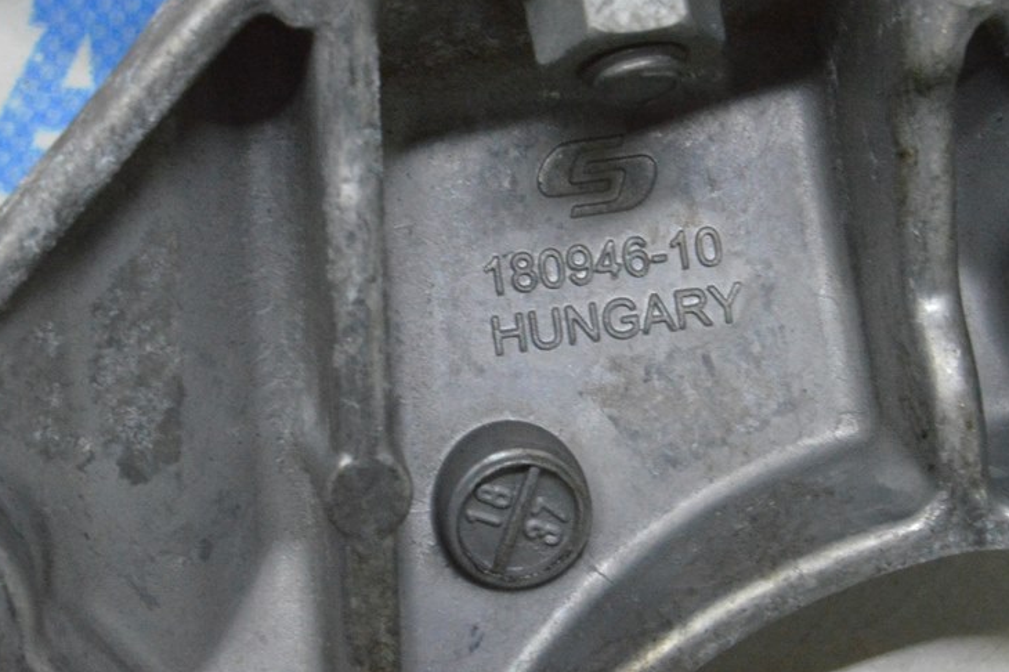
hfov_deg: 17.7
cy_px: 283
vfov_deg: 11.8
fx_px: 3241
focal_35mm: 116
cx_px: 493
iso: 6400
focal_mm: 55
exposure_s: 1/20
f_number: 20
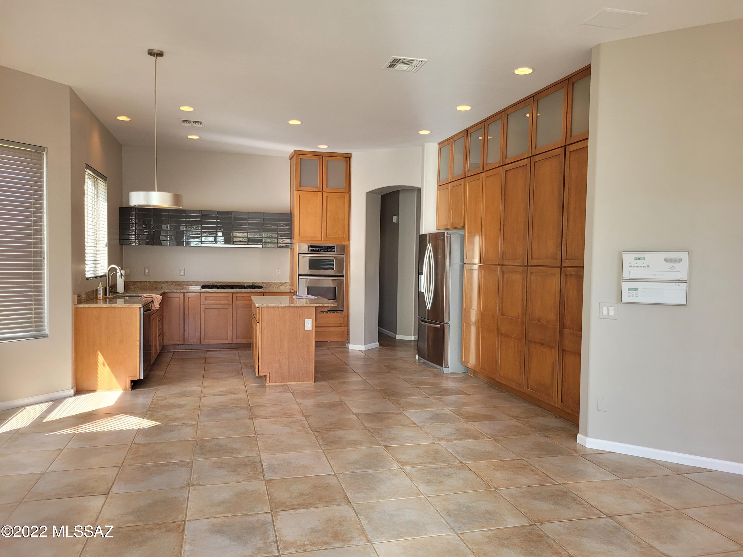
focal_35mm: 26
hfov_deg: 67.3
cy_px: 278
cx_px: 372
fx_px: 558
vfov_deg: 53.1
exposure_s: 1/120
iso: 125
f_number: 1.8
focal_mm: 5.4
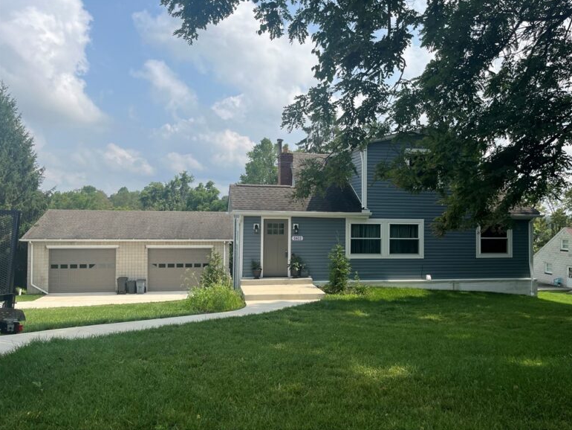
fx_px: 446
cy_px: 208
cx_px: 293
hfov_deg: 65.3
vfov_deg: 51.4
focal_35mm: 27
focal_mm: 5.1
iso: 50
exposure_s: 1/3623
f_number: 1.6
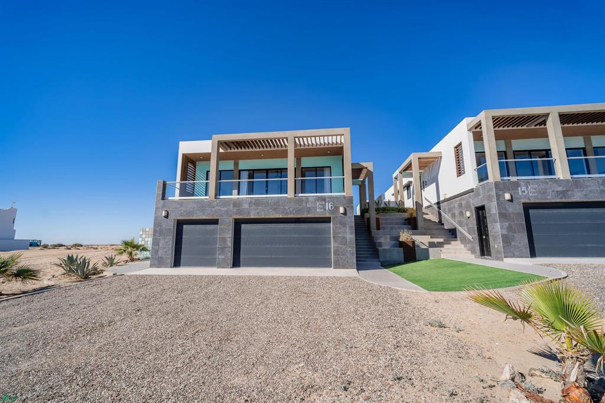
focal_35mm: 14
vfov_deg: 81.2
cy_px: 202
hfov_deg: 104.3
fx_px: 235
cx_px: 302
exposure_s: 1/750
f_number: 4
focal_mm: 14
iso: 50
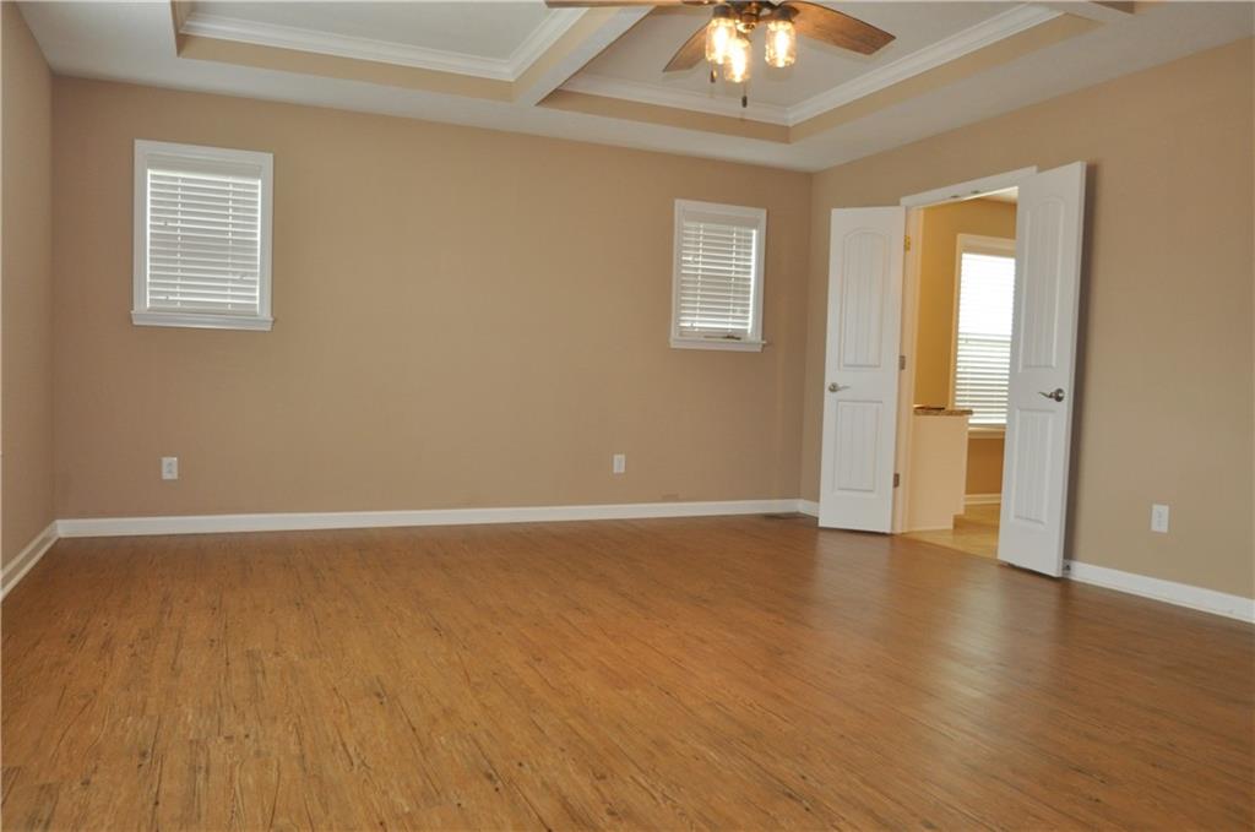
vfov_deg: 50.2
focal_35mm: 26
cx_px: 628
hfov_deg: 70.5
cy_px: 416
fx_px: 887
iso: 800
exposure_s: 1/100
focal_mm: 17
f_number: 4.2
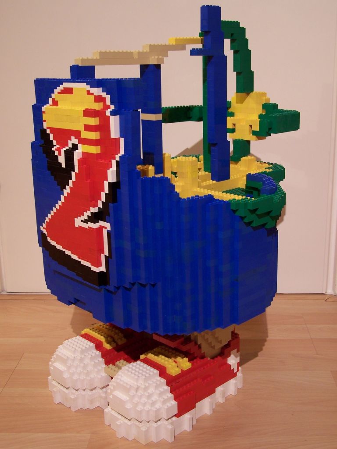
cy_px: 224
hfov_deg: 33.6
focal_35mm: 43
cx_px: 168
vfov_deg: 43.9
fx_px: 558
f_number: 2.9
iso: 80
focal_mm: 7.1
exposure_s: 1/2
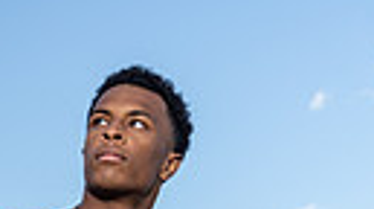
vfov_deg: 8.1
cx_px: -12
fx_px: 1307
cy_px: 578
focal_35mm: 132
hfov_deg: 15.9
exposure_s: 1/250
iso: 250
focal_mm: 36
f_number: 5.6
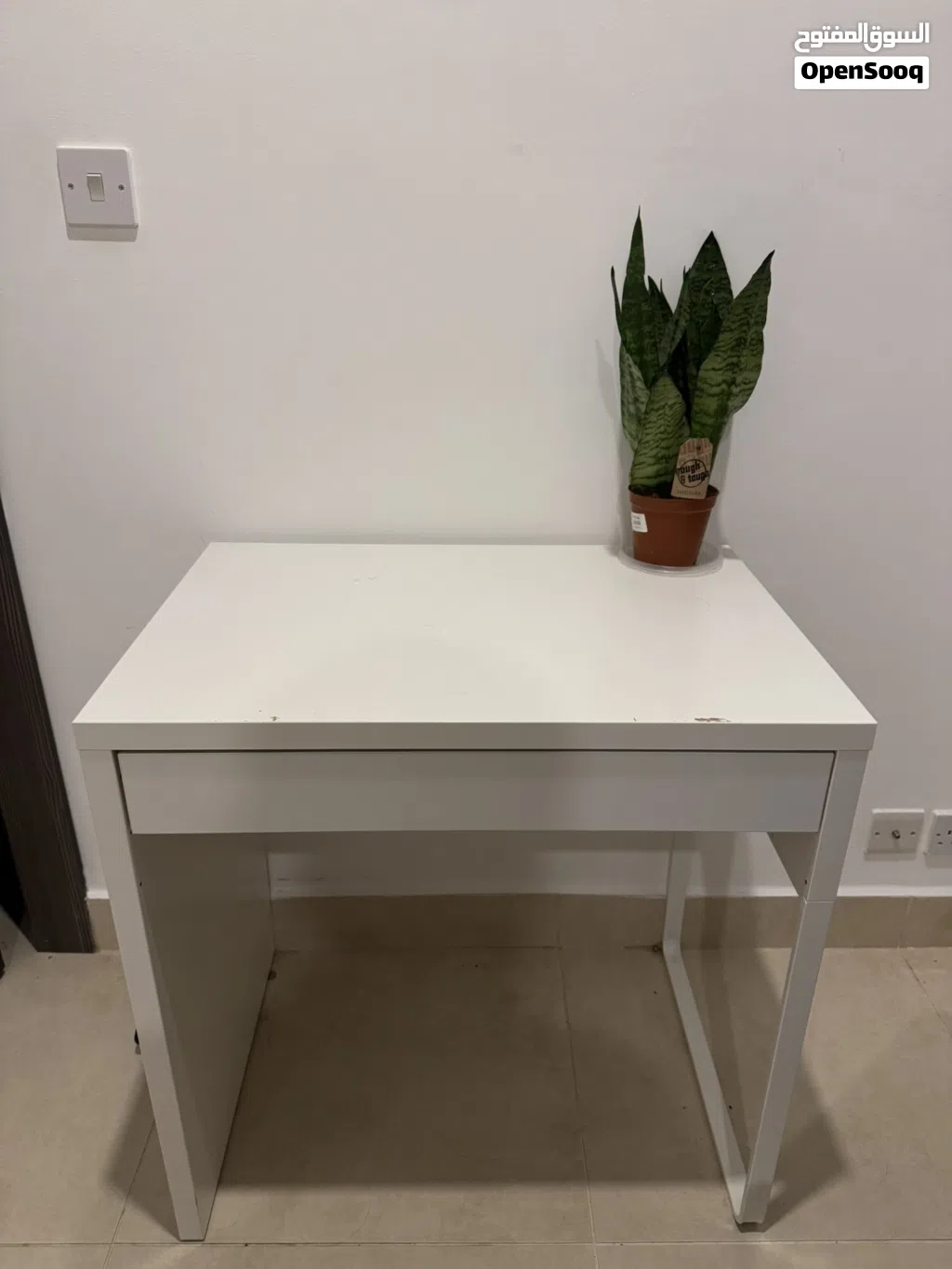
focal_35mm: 24
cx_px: 476
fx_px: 880
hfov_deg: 56.8
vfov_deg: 71.6
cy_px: 634
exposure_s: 1/50
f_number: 1.78
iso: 400
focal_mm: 6.76
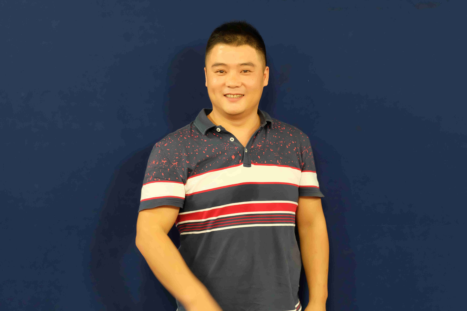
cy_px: 156
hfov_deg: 33.4
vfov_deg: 22.6
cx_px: 234
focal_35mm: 60
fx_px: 778
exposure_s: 1/60
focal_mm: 40.2
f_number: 5.3
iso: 1600
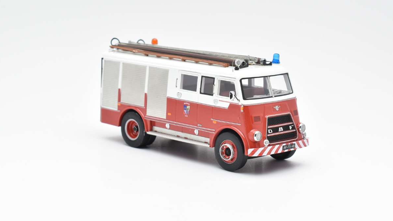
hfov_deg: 25.0
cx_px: 243
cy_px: 83
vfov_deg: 14.2
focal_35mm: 85
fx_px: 886
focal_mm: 40
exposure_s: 1/60
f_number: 9
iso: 200
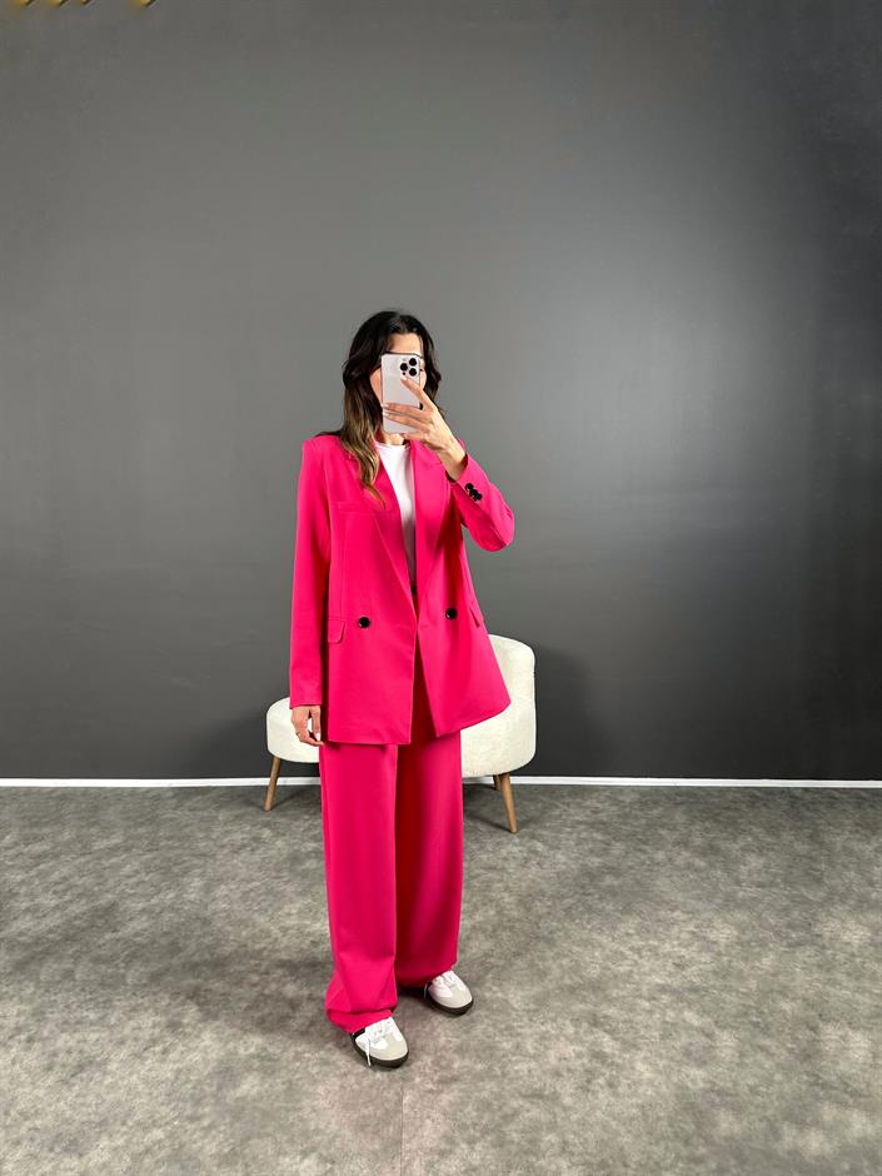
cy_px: 588
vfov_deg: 71.6
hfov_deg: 56.8
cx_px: 441
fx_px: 815
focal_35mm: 24
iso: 200
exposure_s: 1/121
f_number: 1.78
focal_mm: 6.86
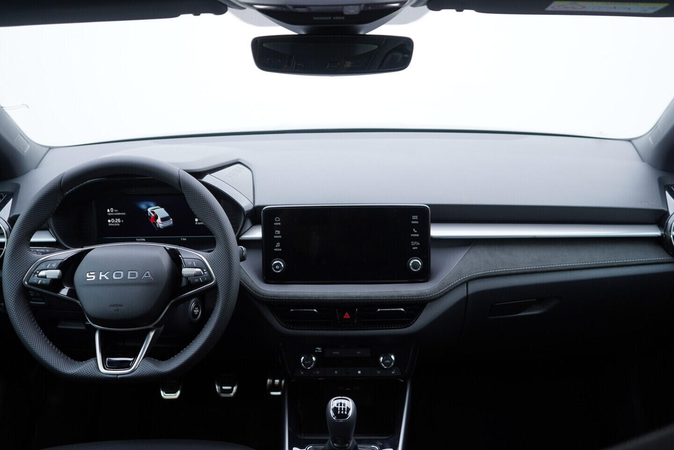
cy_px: 225
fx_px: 674
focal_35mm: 36
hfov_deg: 53.1
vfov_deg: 36.9
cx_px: 337
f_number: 2.8
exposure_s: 1/40
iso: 160
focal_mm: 24
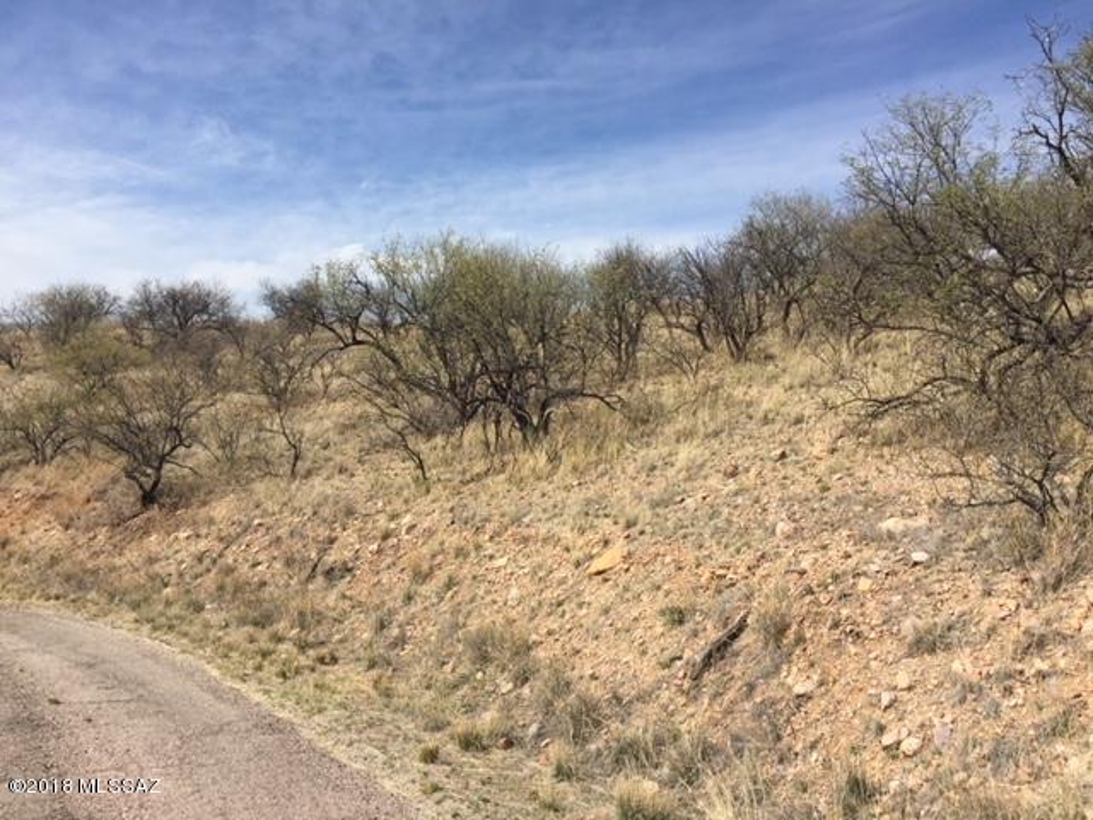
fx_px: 916
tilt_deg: -0.1
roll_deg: -0.9
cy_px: 410
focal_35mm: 29
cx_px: 546
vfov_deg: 48.2
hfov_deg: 61.7
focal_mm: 4.15
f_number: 2.2
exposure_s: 1/2825
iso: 32
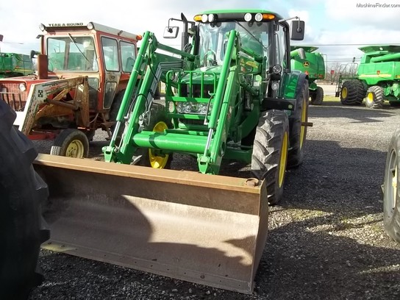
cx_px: 200
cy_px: 150
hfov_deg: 56.8
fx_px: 370
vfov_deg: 44.2
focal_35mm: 32
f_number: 2.9
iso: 64
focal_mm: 5.7
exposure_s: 1/400
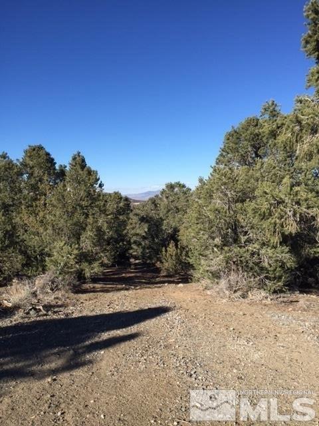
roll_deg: -1.9
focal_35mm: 29
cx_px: 160
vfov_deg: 61.7
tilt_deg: -1.4
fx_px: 356
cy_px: 213
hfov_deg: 48.2
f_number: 2.2
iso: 32
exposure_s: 1/1647
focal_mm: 4.15
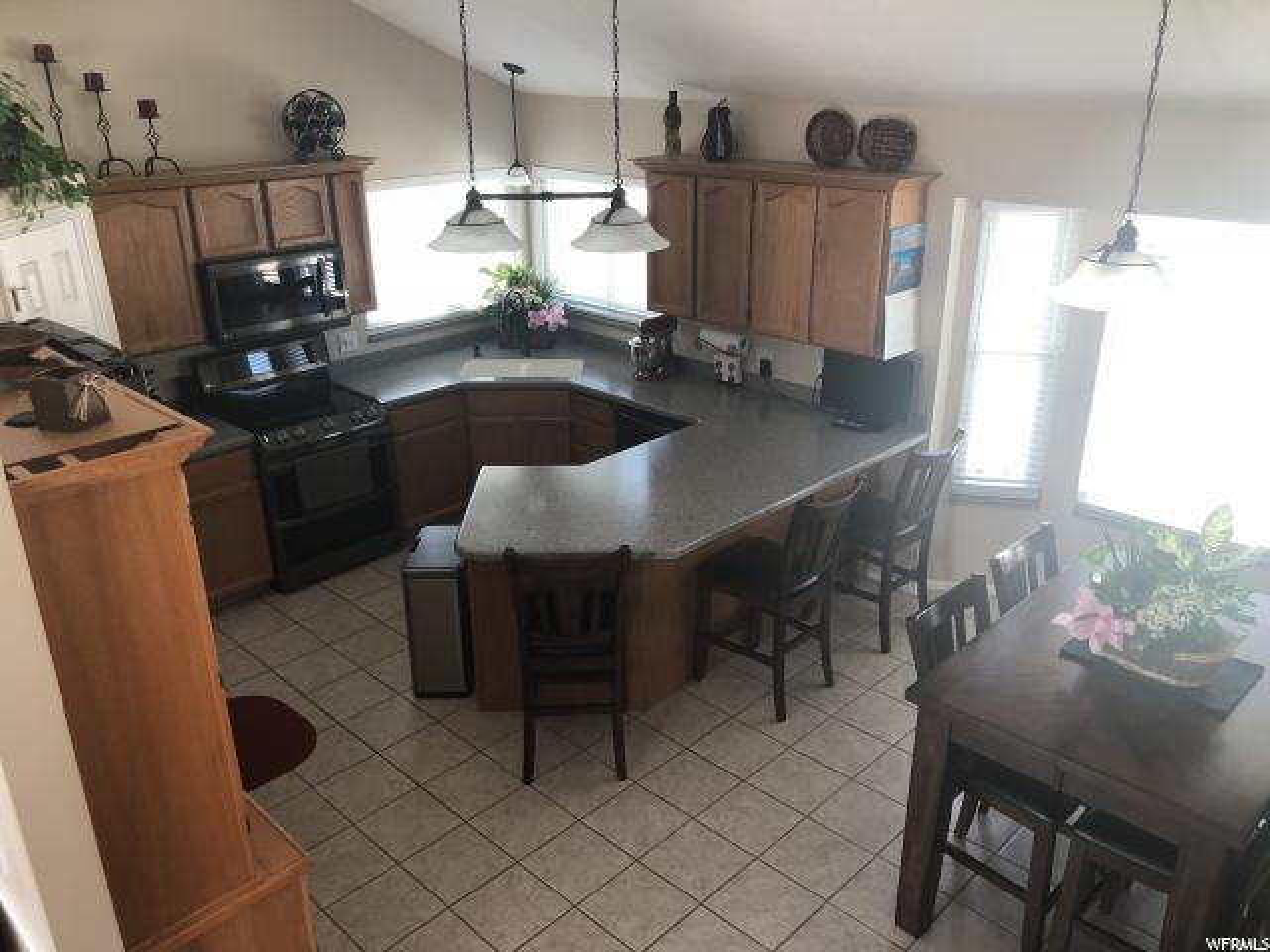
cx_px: 635
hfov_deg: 63.4
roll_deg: +0.3
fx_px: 1027
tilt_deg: -23.7
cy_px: 476
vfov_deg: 49.7
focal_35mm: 28
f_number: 1.8
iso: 32
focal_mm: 3.99
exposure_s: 1/30
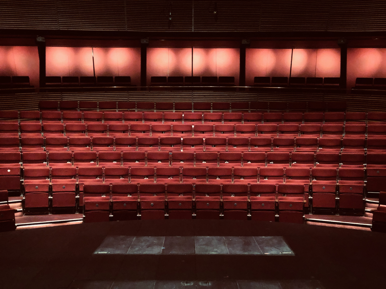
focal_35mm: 57
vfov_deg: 25.7
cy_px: 144
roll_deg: -1.2
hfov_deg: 33.8
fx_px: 636
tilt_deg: -3.2
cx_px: 193
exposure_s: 1/30
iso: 500
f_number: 2.8
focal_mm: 6.6
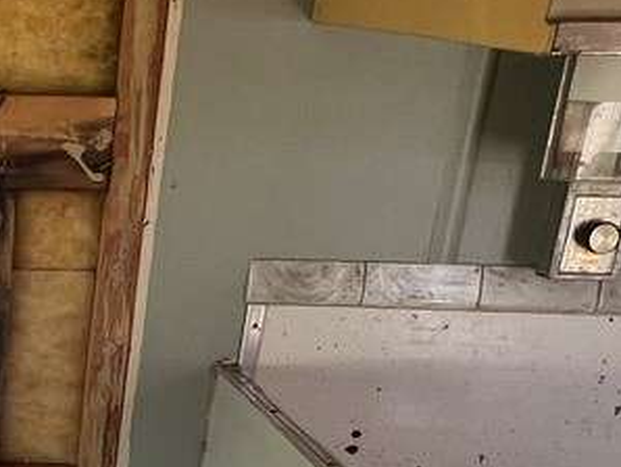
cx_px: -244
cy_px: 413
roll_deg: -0.9
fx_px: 1095
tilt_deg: -18.0
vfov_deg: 23.5
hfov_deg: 25.7
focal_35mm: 61
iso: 32
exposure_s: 1/99
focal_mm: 1.57
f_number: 1.8
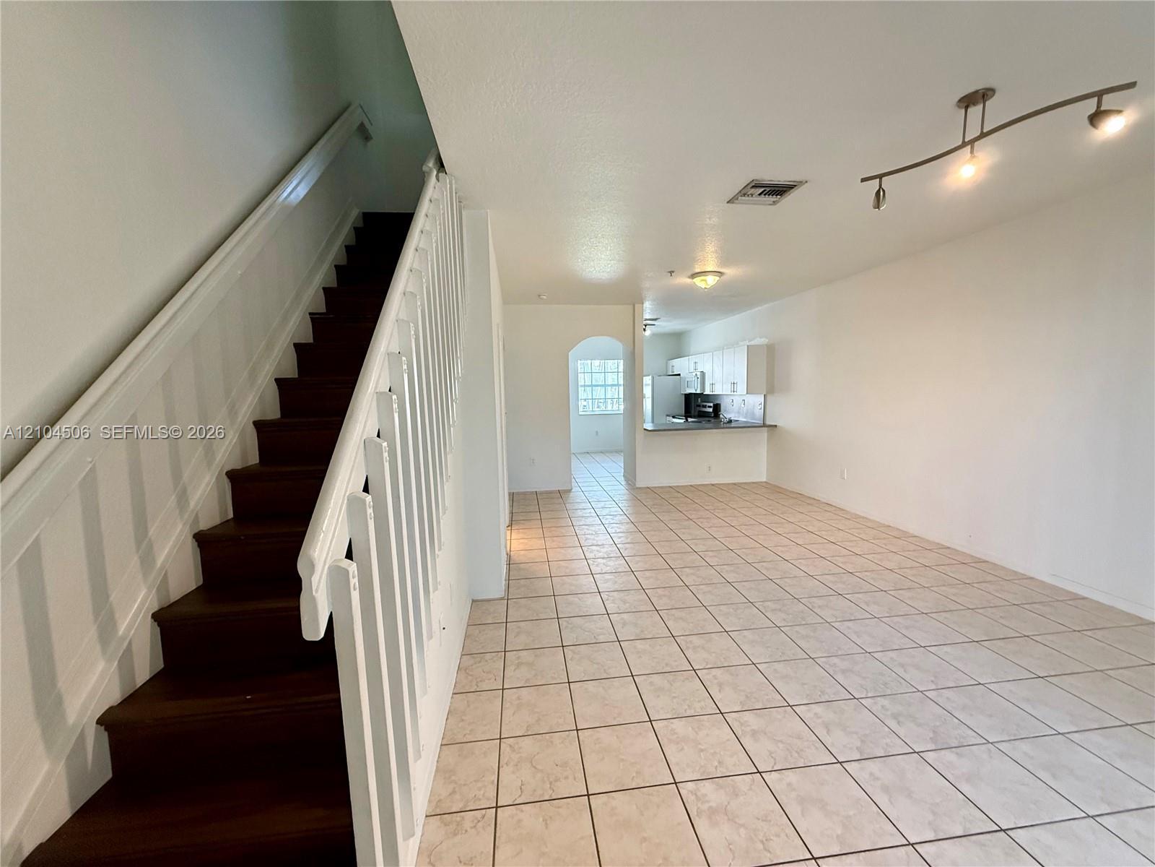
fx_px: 467
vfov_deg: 85.7
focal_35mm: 14
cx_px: 578
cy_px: 434
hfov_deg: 102.1
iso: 640
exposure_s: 1/120
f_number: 2.2
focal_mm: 2.22
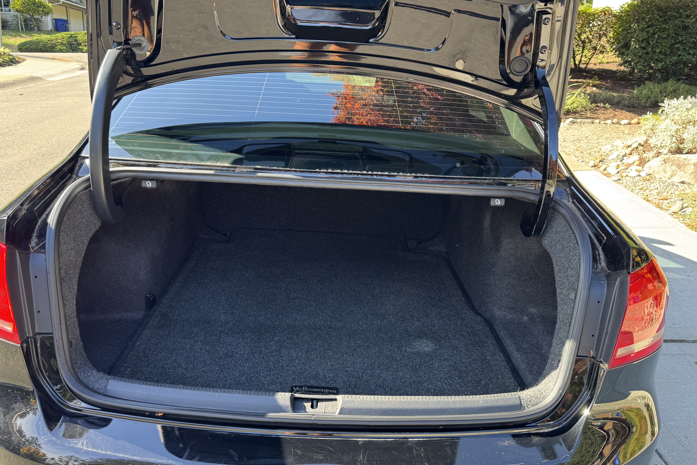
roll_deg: -1.6
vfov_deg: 47.9
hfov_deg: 67.4
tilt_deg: -14.6
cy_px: 218
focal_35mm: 27
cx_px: 333
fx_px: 523
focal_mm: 6.76
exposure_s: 1/121
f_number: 1.78
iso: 64
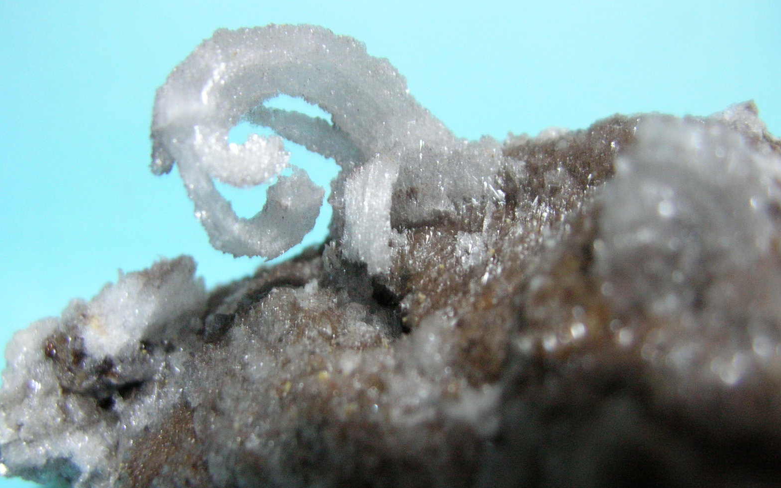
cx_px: 399
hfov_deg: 50.4
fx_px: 830
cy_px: 278
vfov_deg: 32.7
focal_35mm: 39
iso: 149
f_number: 2.7
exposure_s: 1/4.2
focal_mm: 6
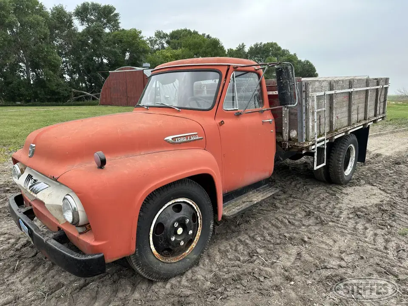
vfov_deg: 56.8
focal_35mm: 24
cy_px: 153
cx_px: 204
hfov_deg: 71.6
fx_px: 283
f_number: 1.78
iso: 80
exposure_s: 1/1131
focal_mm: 6.86
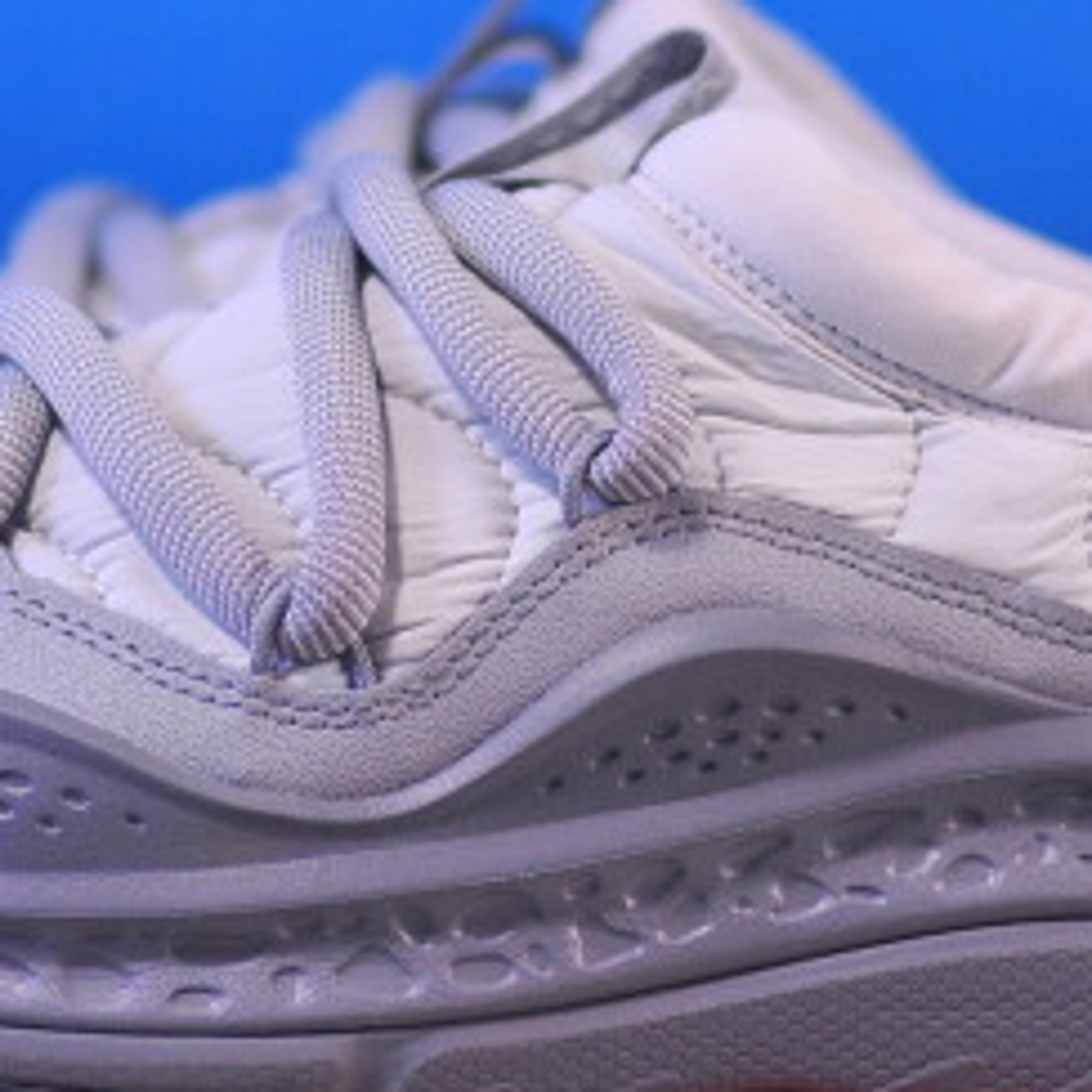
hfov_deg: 8.4
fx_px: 7459
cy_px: 186
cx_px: 528
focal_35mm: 209
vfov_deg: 8.4
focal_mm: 50
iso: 250
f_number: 2.2
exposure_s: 1/320
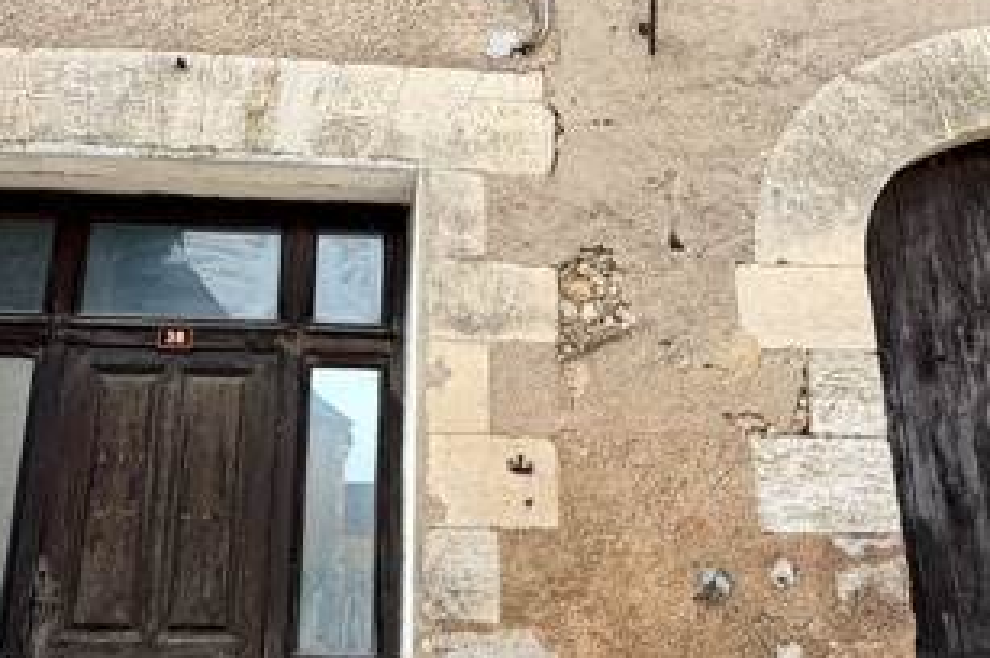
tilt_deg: +19.7
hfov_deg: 50.4
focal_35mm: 38
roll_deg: -1.7
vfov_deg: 34.5
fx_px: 1044
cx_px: 400
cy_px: 197
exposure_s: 1/424
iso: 64
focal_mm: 2.22
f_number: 2.2
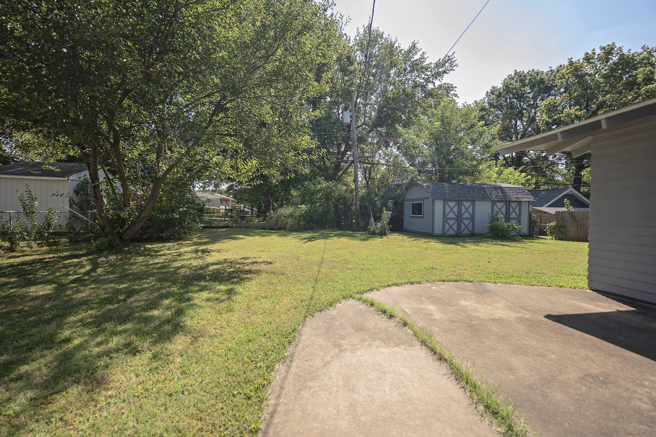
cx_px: 328
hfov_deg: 104.3
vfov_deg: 81.1
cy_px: 218
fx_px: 255
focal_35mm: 14
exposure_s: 1/640
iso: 125
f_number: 2.8
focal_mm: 14
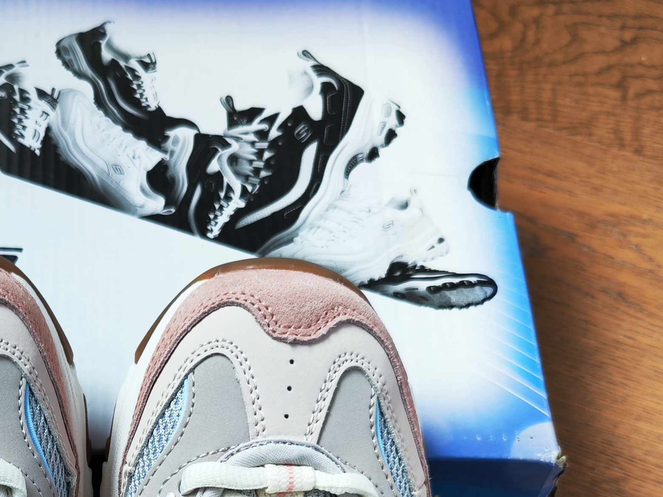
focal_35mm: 63
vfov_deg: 21.9
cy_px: 562
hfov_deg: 30.0
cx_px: 139
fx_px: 1207
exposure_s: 1/114
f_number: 1.9
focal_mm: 6.92
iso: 50
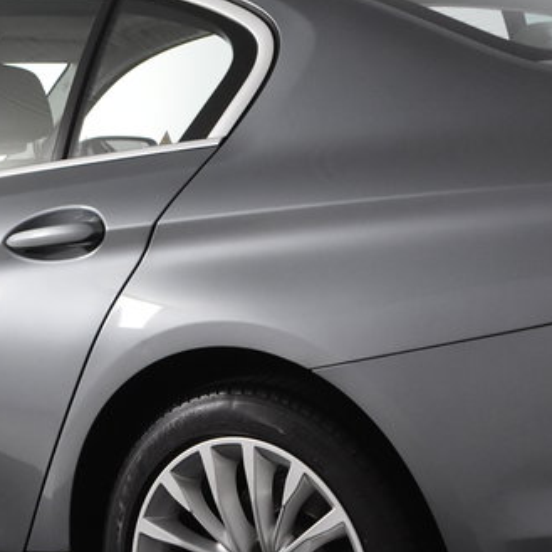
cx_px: 195
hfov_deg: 14.6
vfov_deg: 14.6
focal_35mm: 119
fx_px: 2147
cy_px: 345
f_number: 5
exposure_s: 1/100
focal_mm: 24
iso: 1600
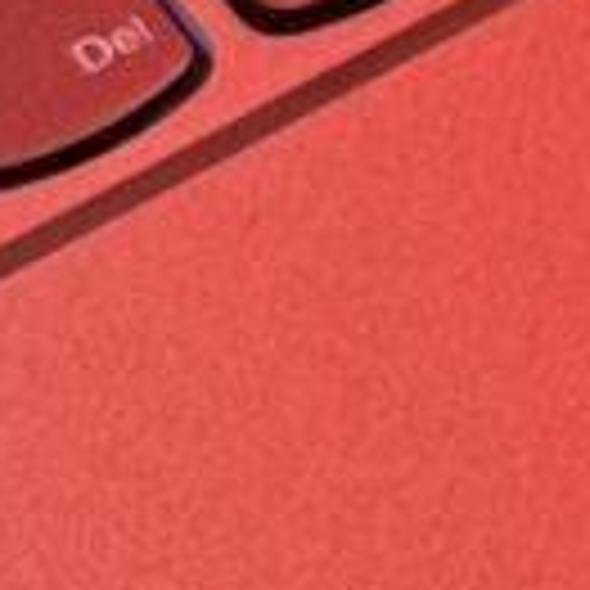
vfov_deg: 4.0
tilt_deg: -32.0
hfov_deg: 4.0
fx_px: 8350
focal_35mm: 433
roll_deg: +17.8
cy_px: 272
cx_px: 1302
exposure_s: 1/50
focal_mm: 6.76
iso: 250
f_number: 1.78
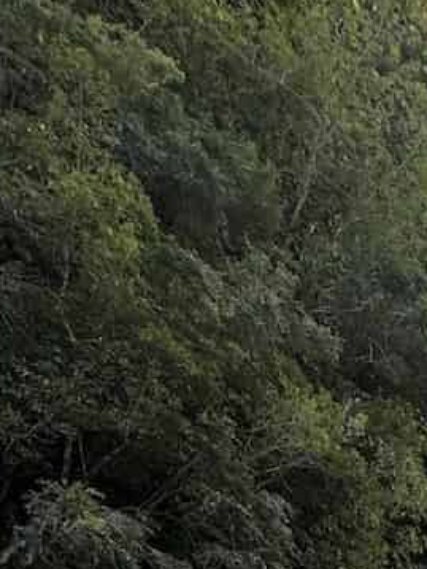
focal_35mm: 63
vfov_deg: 20.5
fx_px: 1035
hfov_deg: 18.3
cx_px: 770
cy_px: 1047
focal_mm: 2.2
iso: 40
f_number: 2.2
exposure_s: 1/190
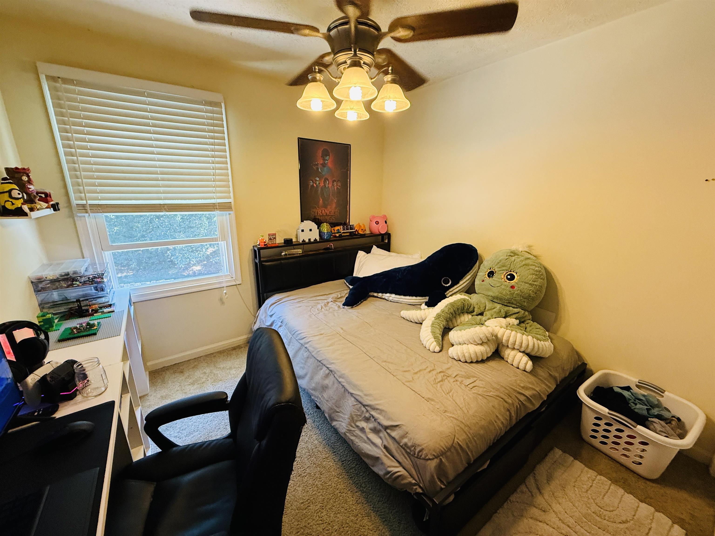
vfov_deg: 85.7
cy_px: 268
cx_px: 358
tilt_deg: -14.9
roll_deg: -0.8
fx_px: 289
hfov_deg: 102.1
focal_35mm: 14
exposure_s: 1/60
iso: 320
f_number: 2.2
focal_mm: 2.22
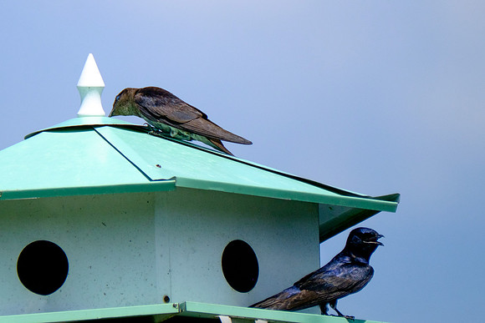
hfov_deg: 1.8
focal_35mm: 1126
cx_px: 193
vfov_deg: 1.2
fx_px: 15173
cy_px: 125
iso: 500
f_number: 8
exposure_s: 1/4000
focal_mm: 560
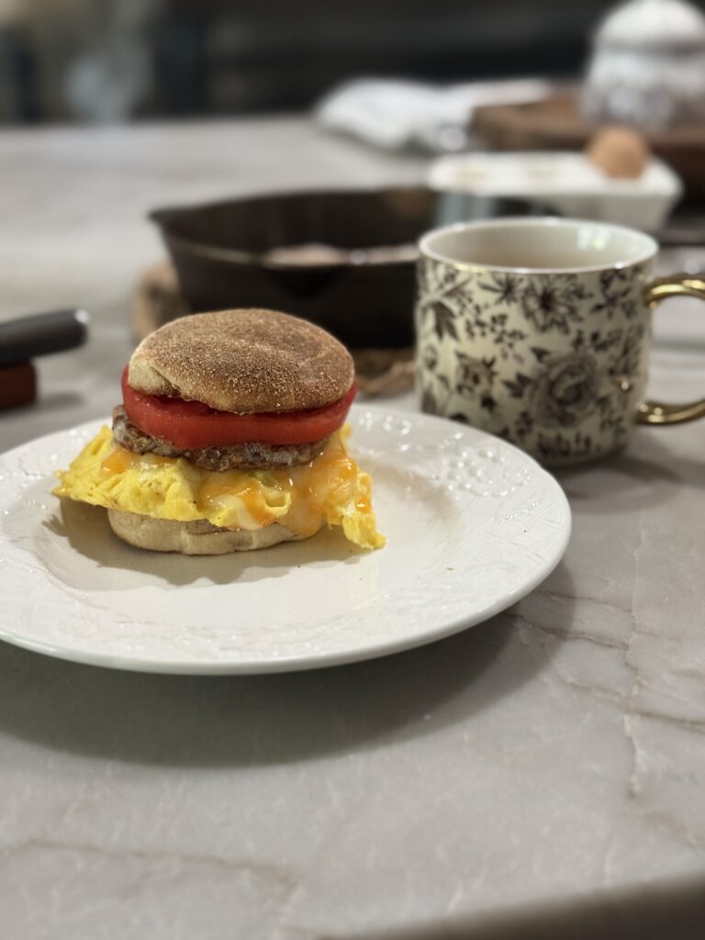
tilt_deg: -21.1
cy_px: 470
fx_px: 1303
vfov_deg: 39.7
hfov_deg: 30.3
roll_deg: +1.2
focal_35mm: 48
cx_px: 352
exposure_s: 1/40
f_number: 1.78
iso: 320
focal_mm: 6.76
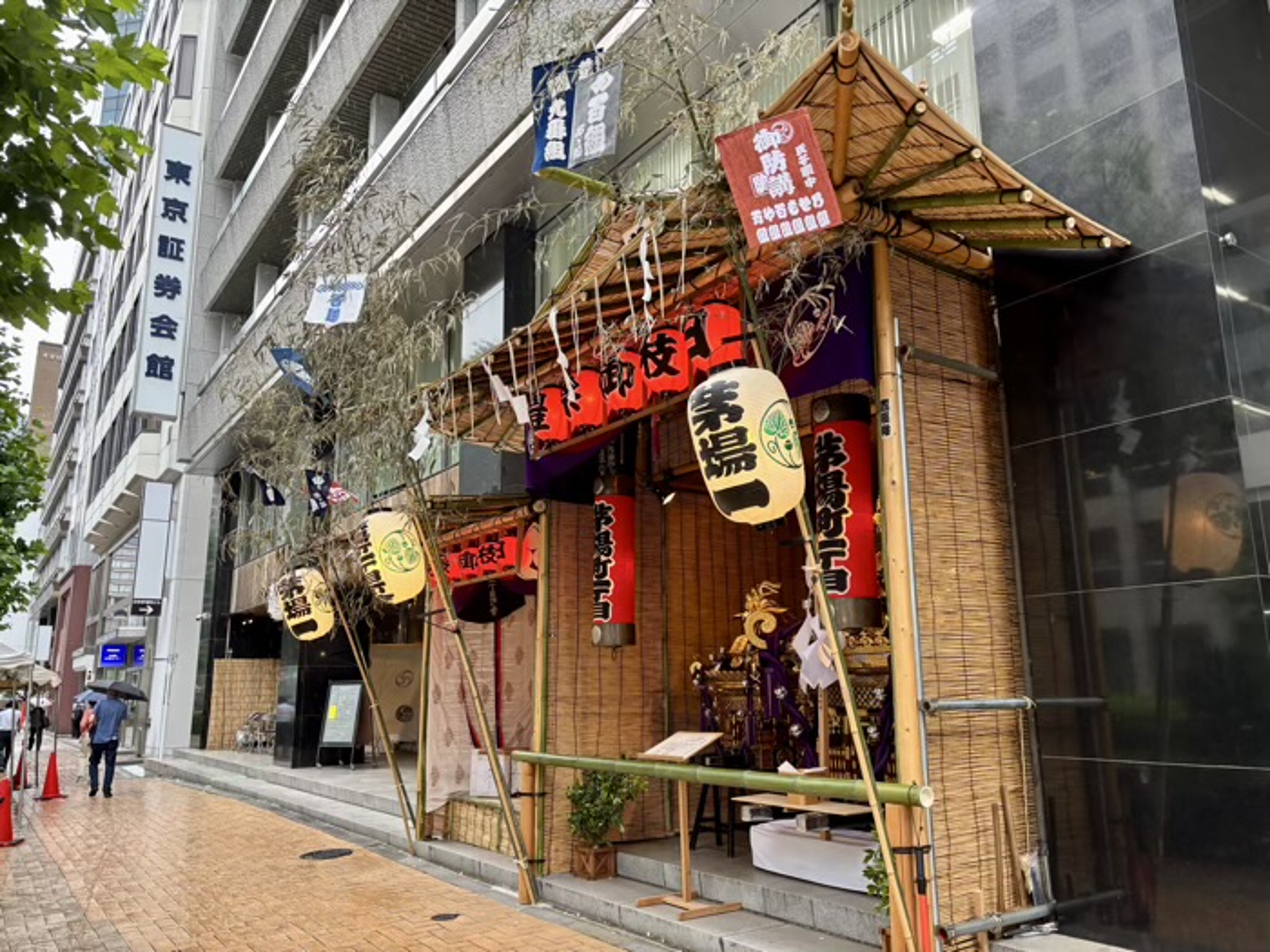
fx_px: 954
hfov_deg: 67.3
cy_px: 476
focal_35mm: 26
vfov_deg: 53.1
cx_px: 635
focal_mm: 5.96
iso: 125
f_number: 1.6
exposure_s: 1/121
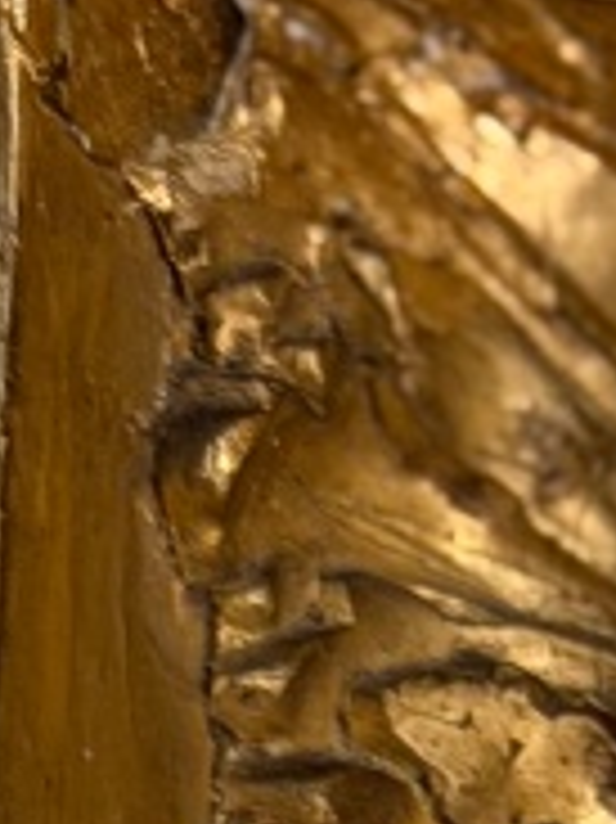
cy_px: 1283
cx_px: 751
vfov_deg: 6.2
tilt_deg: +15.9
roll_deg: -1.5
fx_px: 7483
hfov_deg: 4.7
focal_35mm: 315
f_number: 1.78
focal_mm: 6.76
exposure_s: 1/50
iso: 200
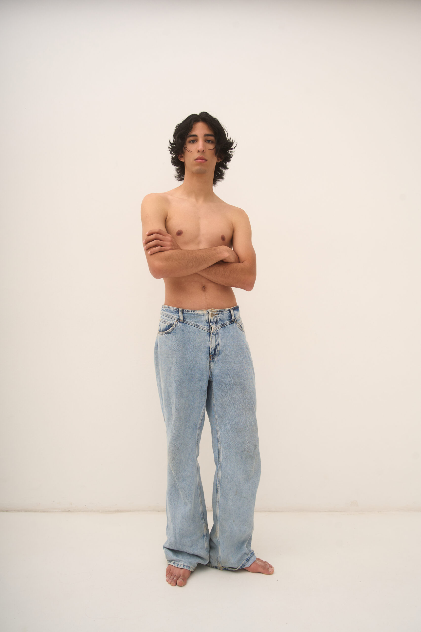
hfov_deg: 42.3
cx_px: 210
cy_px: 316
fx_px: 544
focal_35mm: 31
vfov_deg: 60.3
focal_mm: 31
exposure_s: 1/200
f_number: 7.1
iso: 400
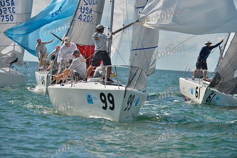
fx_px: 1646
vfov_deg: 5.5
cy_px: 79
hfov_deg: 8.2
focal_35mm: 250
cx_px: 118
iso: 200
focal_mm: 250
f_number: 5.6
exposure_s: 1/1600
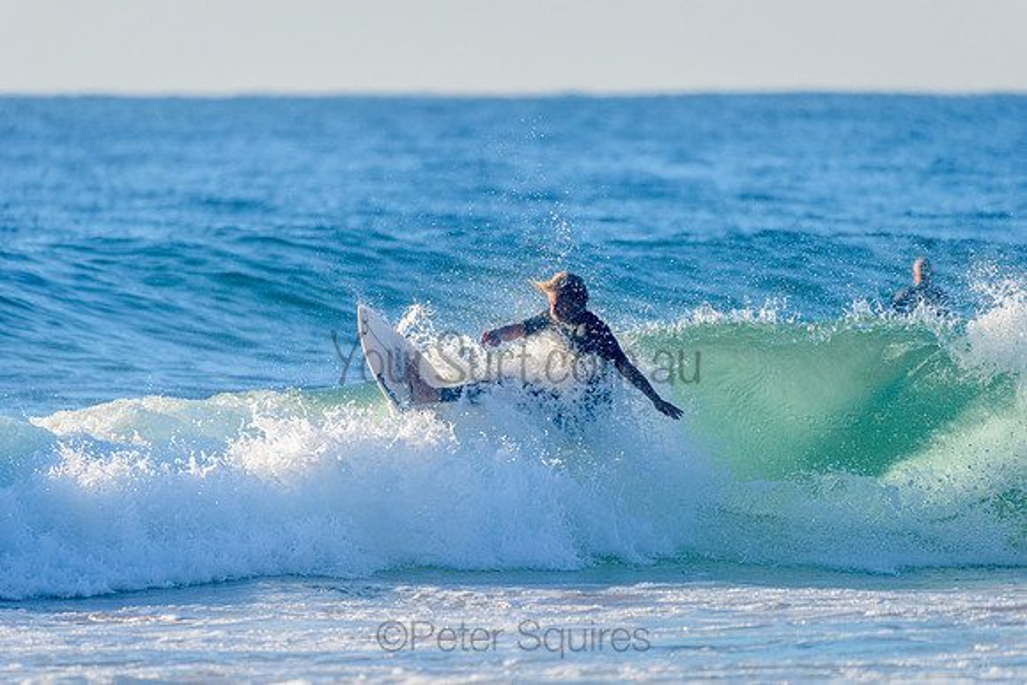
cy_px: 342
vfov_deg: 2.8
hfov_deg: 4.1
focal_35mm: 500
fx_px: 14272
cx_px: 514
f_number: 5.6
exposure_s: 1/2000
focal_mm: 500
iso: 450
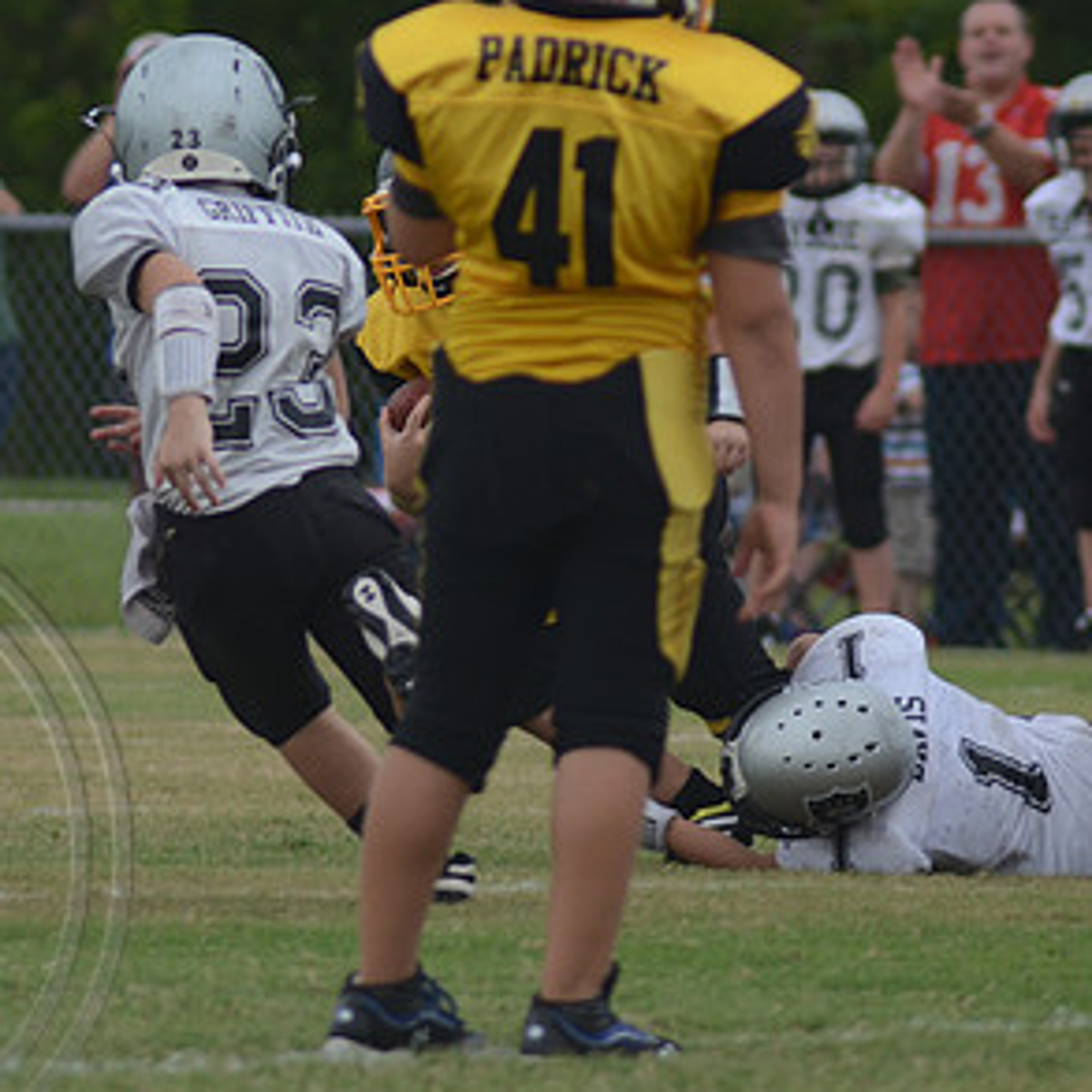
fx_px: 26090
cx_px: 421
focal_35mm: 731
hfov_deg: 2.4
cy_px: 488
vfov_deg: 2.4
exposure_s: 1/800
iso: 400
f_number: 5.6
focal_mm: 290
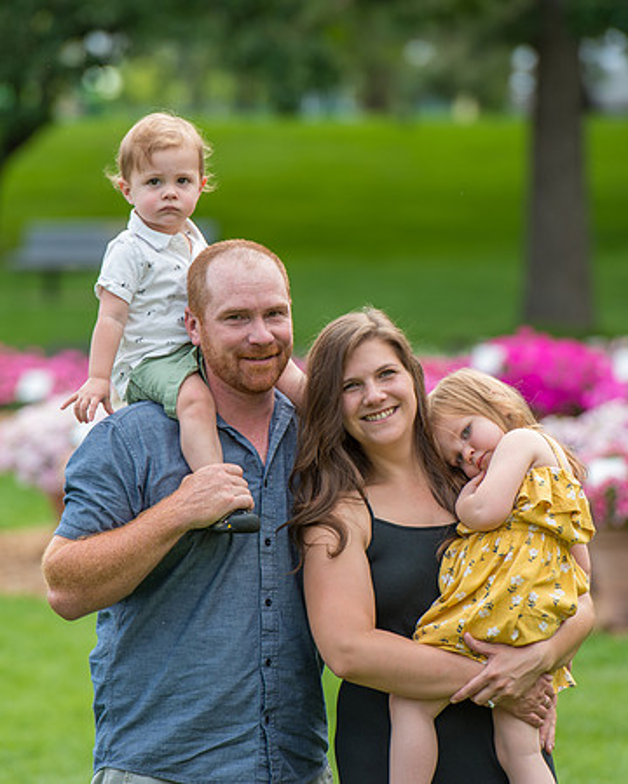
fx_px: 6538
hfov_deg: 5.5
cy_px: 392
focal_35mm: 281
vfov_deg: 6.9
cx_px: 330
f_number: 4.5
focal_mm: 200
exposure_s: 1/250
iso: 200
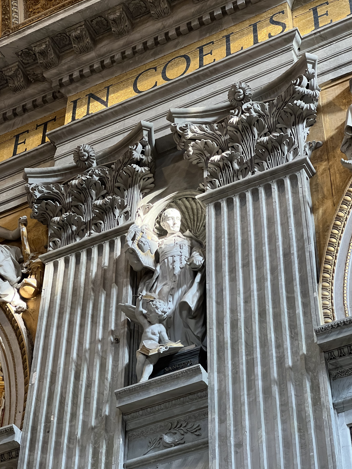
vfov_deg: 24.7
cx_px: 176
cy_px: 230
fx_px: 1071
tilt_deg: +45.2
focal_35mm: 79
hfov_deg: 18.7
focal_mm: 9
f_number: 2.8
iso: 640
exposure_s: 1/50
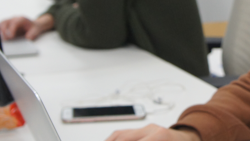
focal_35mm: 98
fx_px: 652
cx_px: 241
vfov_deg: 12.2
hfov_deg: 21.1
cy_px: 17
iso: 1000
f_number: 4
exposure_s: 1/160
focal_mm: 23
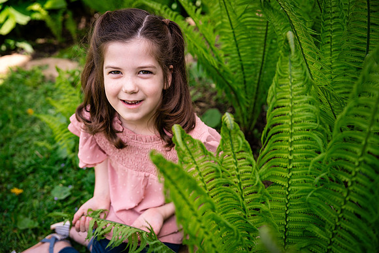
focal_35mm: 36
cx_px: 190
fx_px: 379
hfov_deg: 53.1
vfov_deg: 36.9
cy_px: 126
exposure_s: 1/250
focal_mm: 36
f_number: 2.8
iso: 100
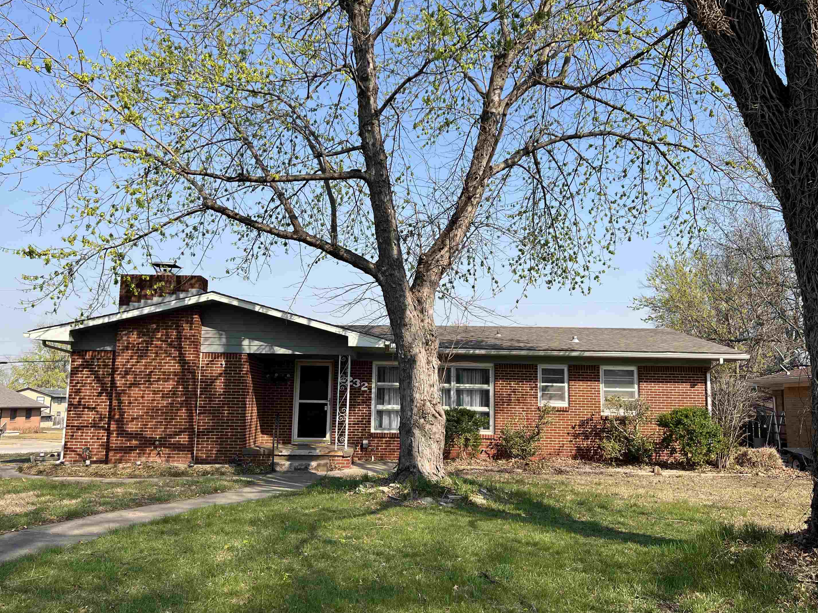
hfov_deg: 63.5
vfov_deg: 49.7
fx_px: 662
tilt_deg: +6.2
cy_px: 324
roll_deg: -0.3
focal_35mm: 28
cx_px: 408
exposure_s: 1/2915
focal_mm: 5.7
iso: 50
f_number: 1.5
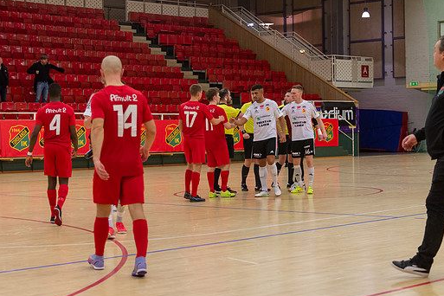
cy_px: 142
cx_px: 248
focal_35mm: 80
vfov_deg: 17.1
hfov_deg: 25.3
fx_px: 987
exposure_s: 1/640
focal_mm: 70
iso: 2200
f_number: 4.5
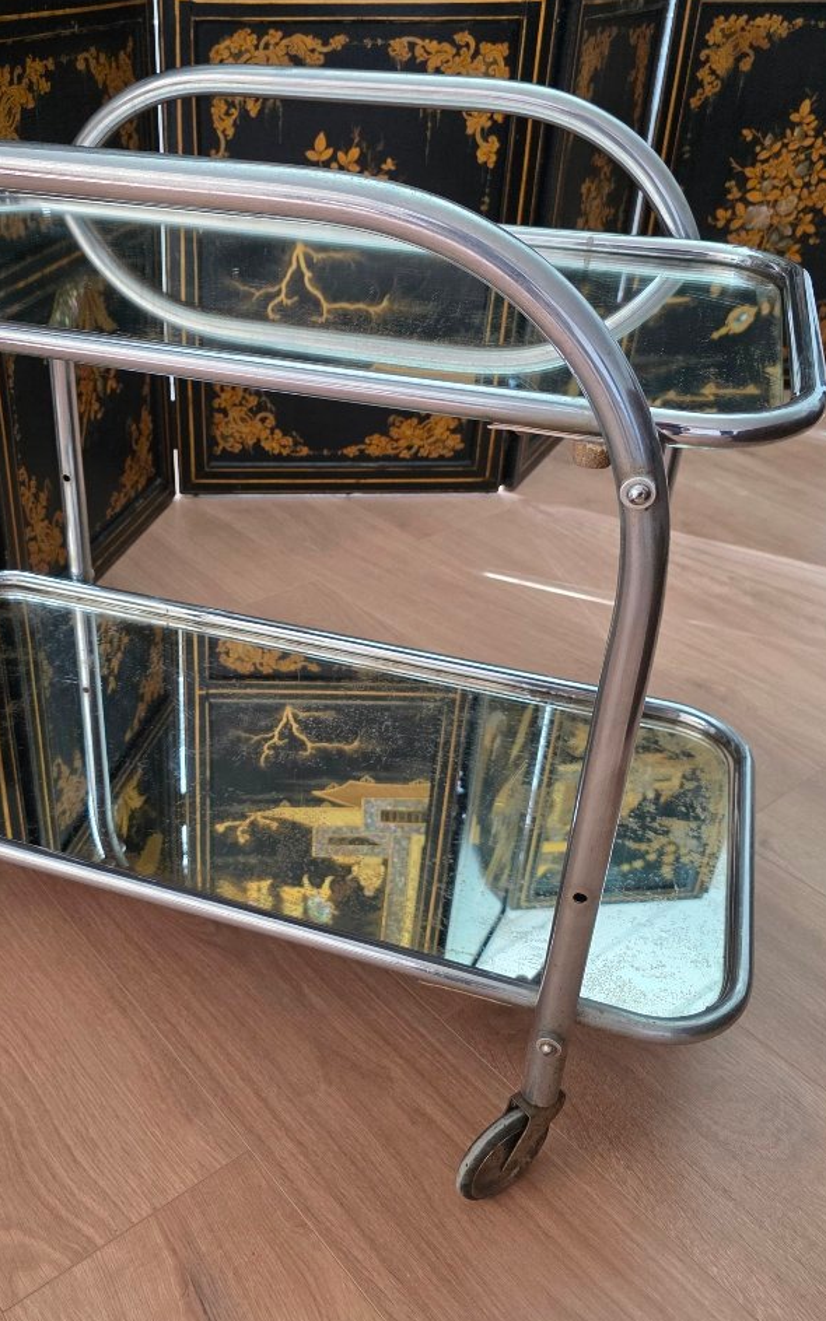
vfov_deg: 61.2
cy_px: 626
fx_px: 1117
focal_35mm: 31
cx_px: 266
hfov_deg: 40.0
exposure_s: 1/100
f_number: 1.7
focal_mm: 6.3
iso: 320
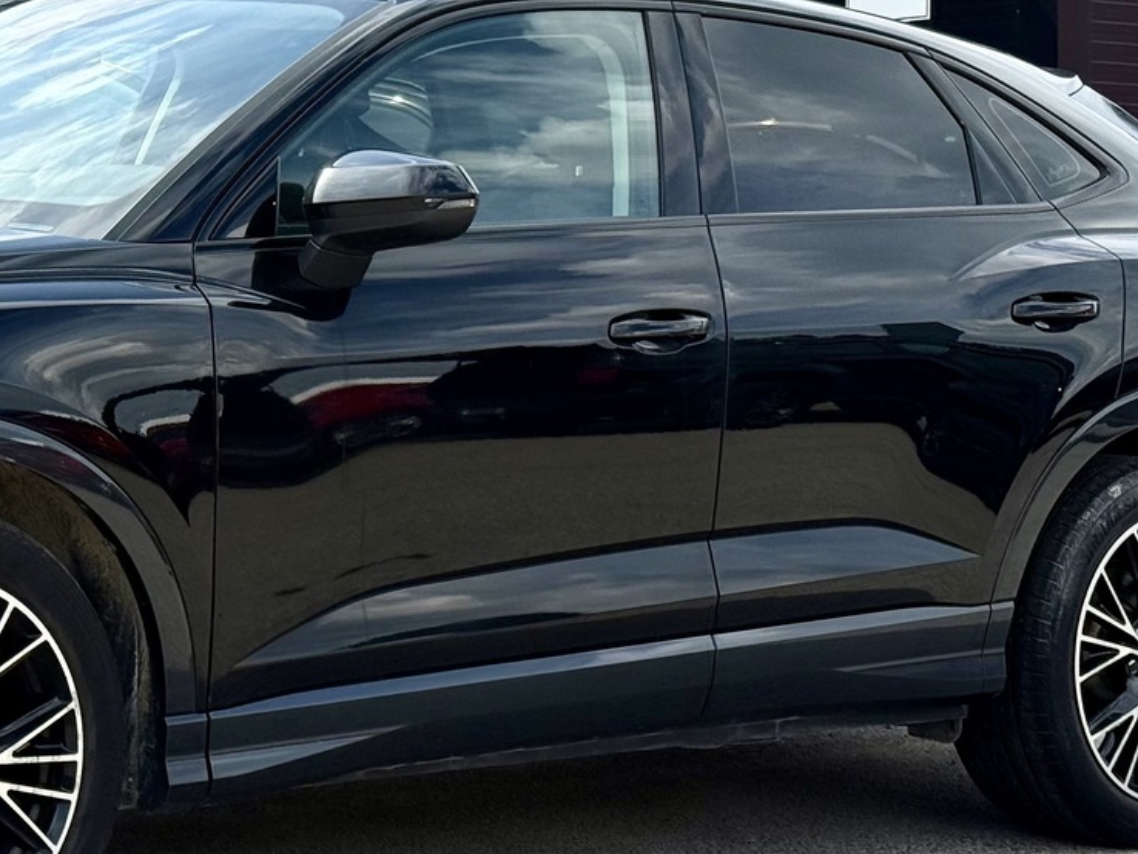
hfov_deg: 18.6
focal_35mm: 104
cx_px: 137
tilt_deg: +1.4
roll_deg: -0.7
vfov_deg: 14.2
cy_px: 236
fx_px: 3420
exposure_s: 1/4878
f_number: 1.78
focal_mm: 6.76
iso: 100
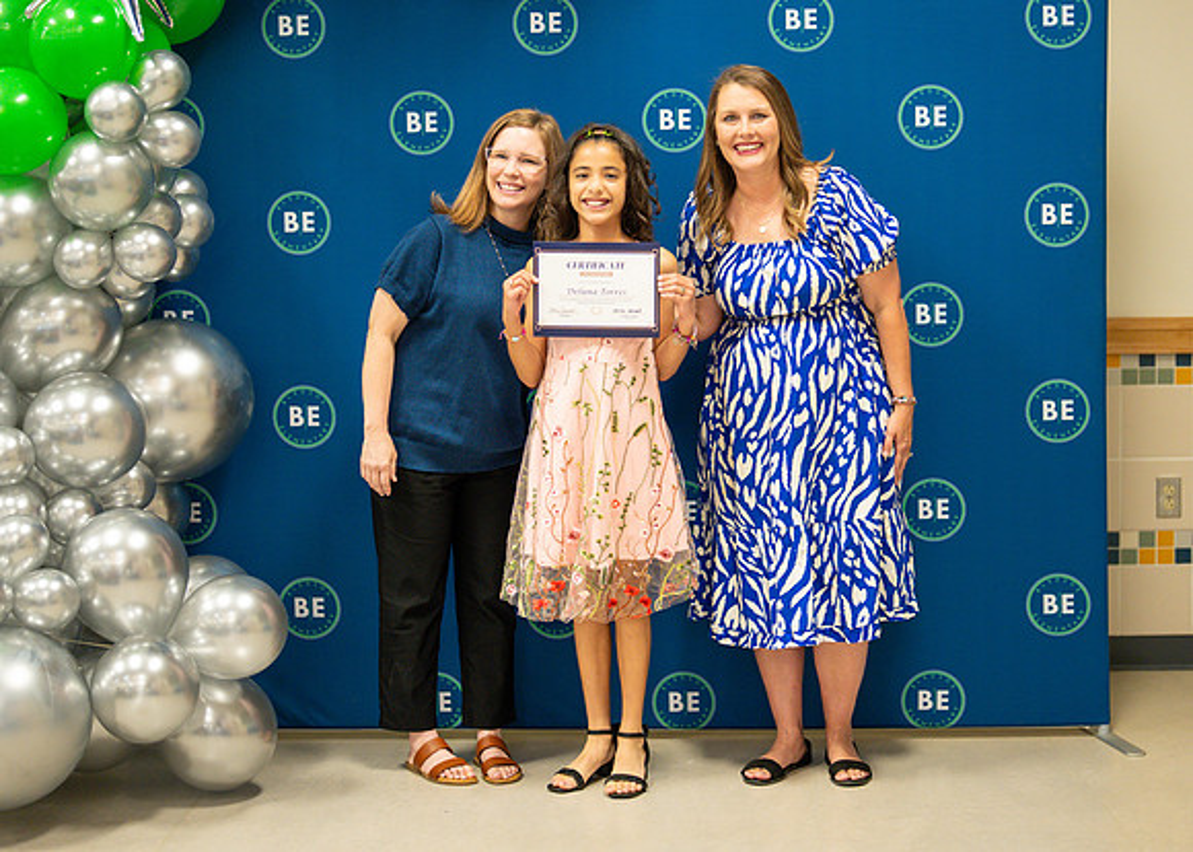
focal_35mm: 64
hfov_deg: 30.8
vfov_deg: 22.3
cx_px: 682
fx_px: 2160
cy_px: 368
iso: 1250
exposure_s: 1/400
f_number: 1.2
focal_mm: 50
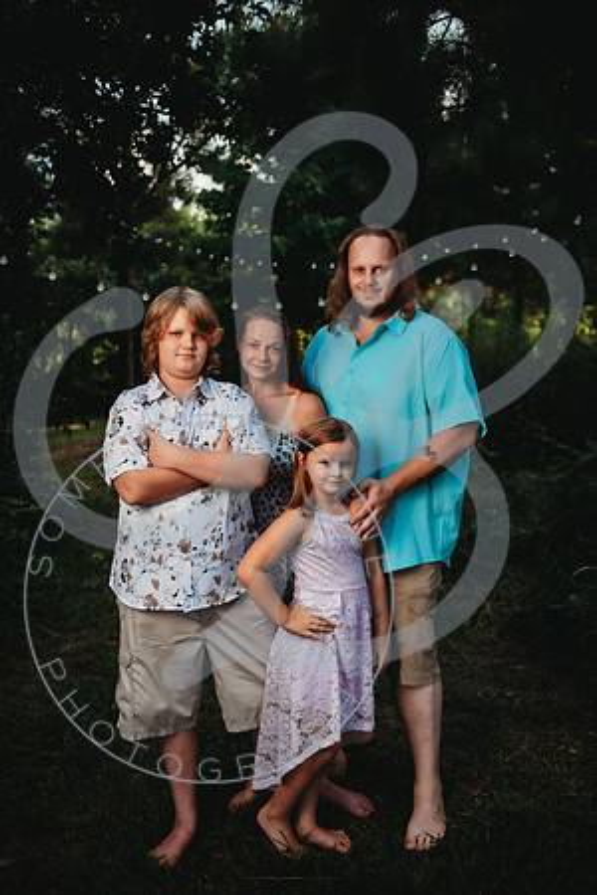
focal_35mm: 38
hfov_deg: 35.1
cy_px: 448
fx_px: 945
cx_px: 298
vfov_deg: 50.7
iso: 100
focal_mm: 38
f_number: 2.8
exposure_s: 1/320
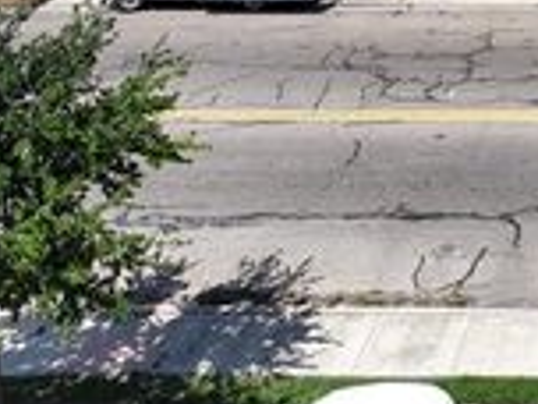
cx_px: 729
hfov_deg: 21.9
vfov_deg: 16.7
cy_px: -225
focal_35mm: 79
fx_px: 1228
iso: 100
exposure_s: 1/2000
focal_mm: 12.29
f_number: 2.8
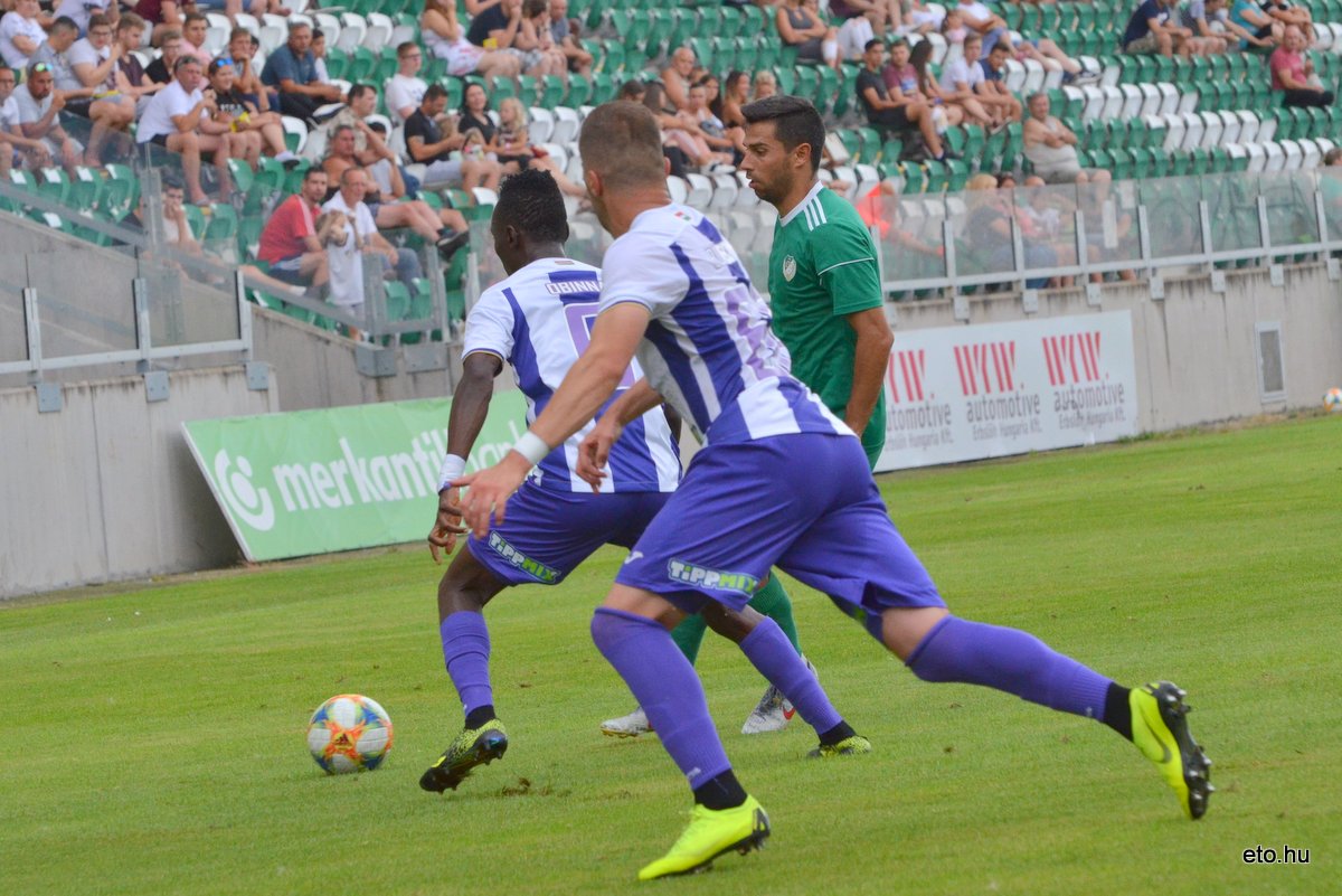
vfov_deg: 6.8
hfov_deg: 10.2
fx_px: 7551
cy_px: 448
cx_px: 671
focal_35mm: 202
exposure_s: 1/800
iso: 1000
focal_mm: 135
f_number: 7.1
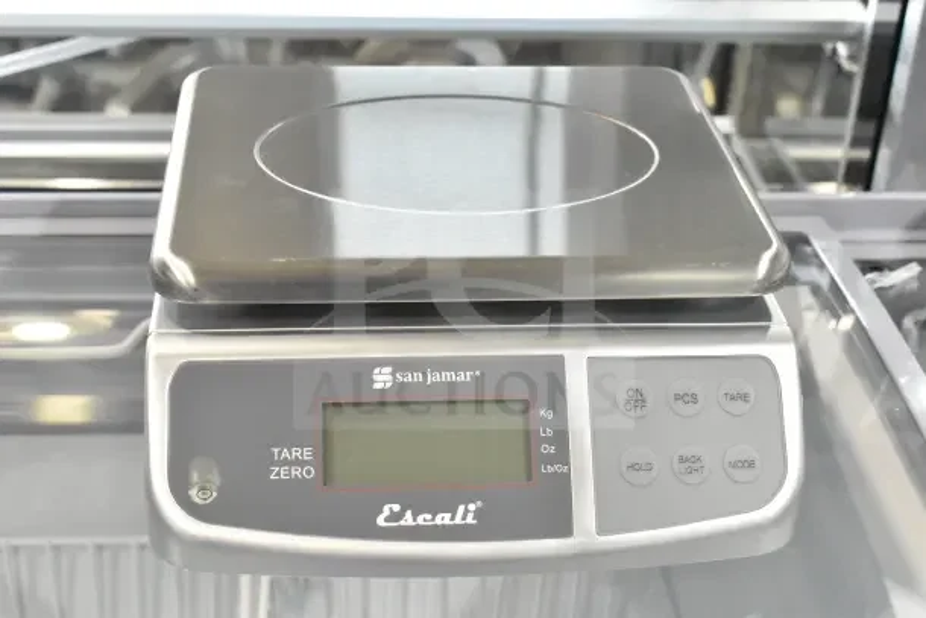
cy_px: 309
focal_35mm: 54
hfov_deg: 36.9
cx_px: 463
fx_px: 1389
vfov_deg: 25.1
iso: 6400
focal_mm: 36
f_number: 7.1
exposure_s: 1/200
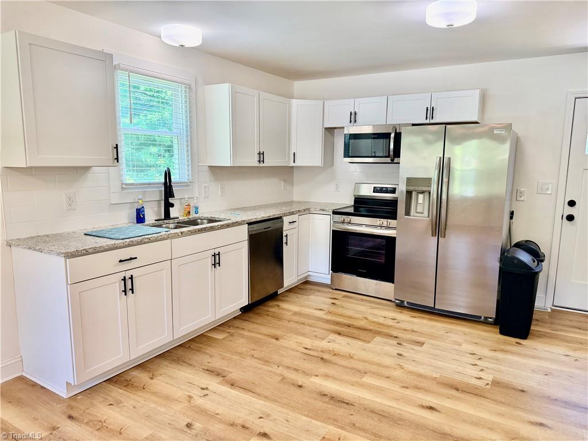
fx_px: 408
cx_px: 294
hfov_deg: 71.6
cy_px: 220
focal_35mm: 24
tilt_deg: -8.5
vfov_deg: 56.8
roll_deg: -0.8
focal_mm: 6.76
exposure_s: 1/60
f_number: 1.78
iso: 125
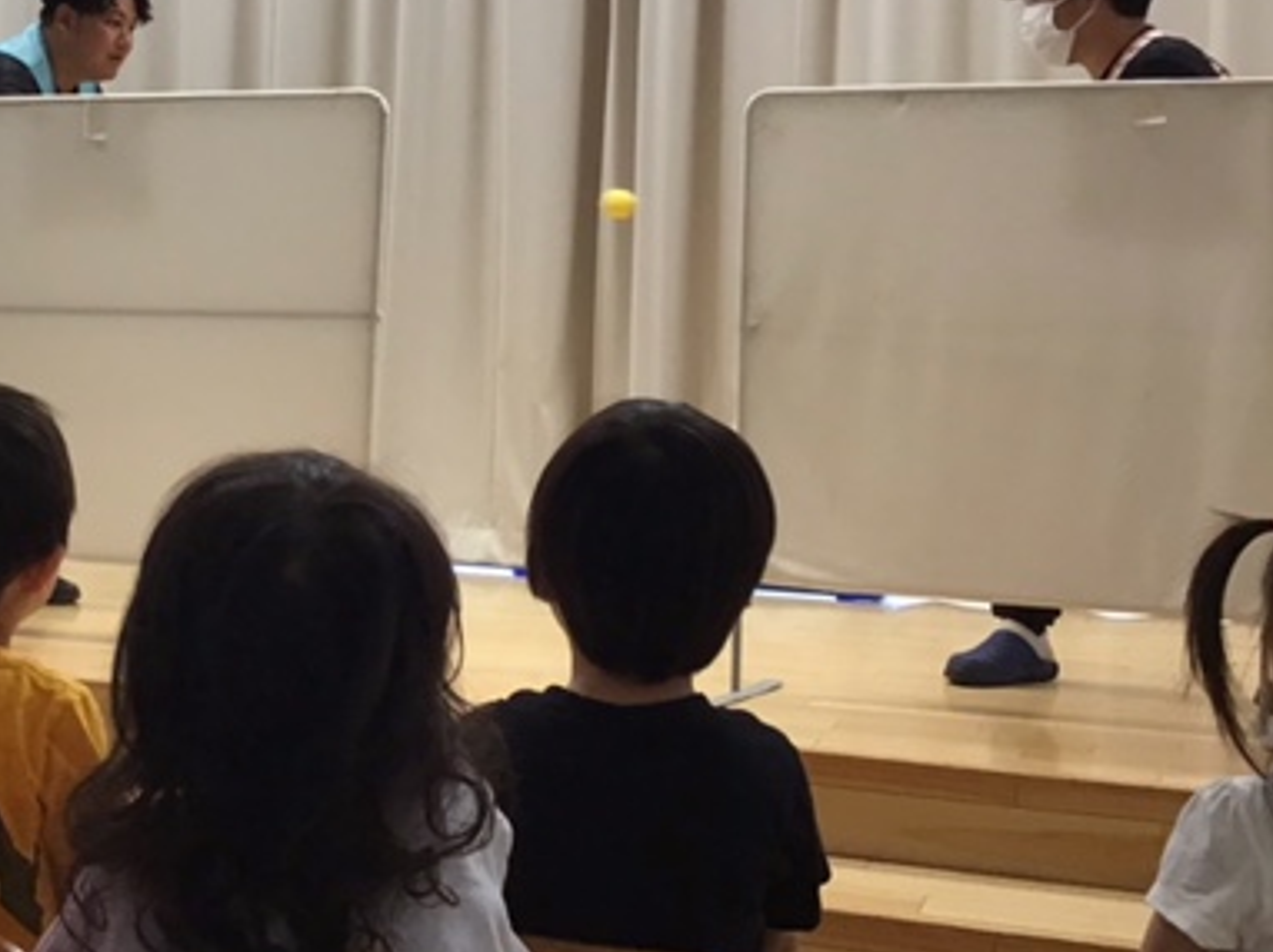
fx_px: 1911
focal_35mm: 52
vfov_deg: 27.8
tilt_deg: -1.1
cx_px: 447
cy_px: 296
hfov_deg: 36.5
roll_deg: -1.3
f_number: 2.4
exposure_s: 1/30
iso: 32
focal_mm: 3.3
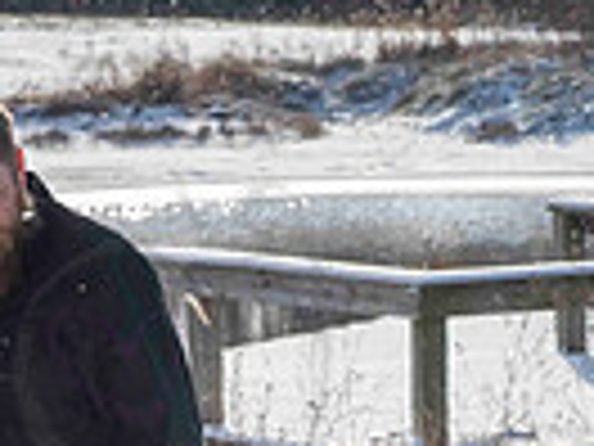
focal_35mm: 345
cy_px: 766
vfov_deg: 4.3
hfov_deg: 5.7
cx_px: 135
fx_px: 5920
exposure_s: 1/1000
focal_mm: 105
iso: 640
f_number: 14
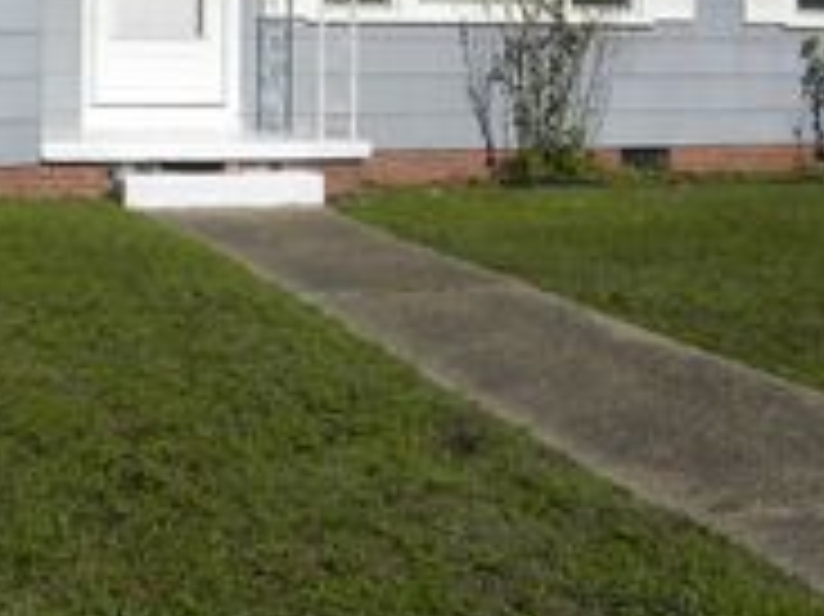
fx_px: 1689
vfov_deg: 20.3
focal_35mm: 71
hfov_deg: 27.1
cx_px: 225
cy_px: 56
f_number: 7.1
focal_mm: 4.6
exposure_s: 1/505
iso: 64
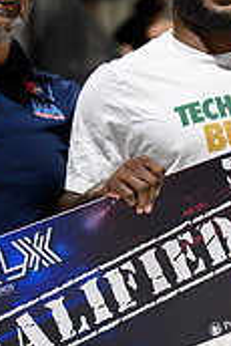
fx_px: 4399
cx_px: 294
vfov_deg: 4.5
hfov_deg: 3.0
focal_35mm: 458
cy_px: 298
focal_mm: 85
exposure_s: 1/500
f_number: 2.8
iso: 7200
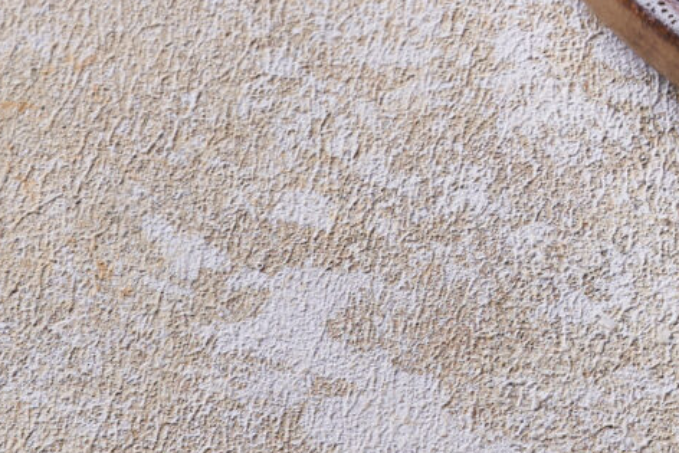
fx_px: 5830
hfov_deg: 6.5
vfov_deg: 4.4
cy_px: -406
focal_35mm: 309
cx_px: 1201
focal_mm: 57
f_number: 10
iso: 100
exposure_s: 1/160
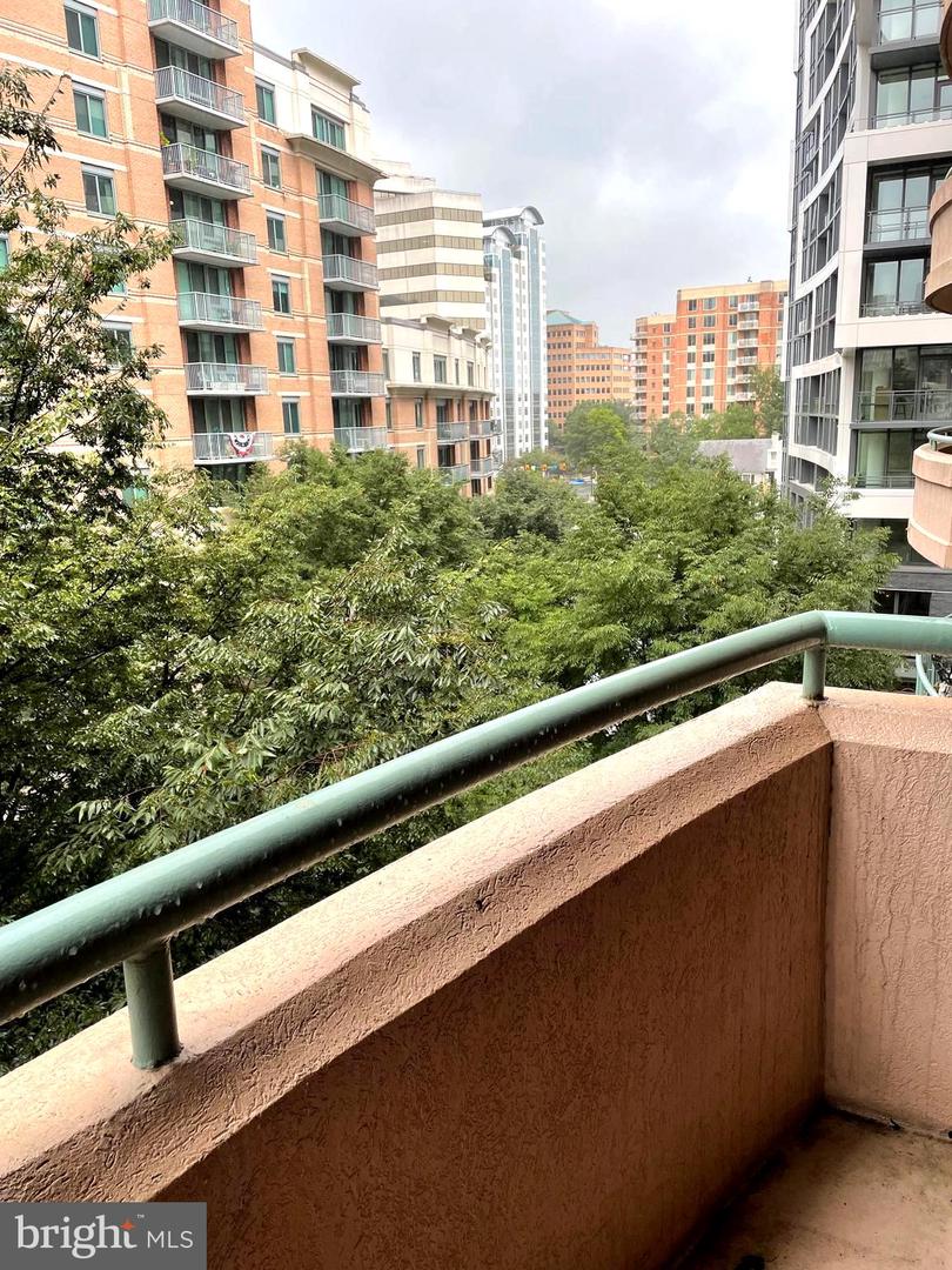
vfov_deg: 67.3
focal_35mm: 26
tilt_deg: -14.1
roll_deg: +1.6
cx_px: 476
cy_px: 635
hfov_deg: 53.1
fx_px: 953
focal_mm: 4.2
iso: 32
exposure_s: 1/252
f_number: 1.6
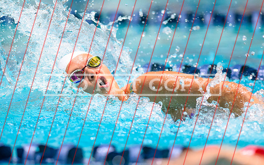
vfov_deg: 2.4
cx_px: 114
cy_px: 110
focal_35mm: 545
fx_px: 3922
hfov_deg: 3.9
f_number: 2.8
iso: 2500
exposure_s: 1/1000
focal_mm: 300
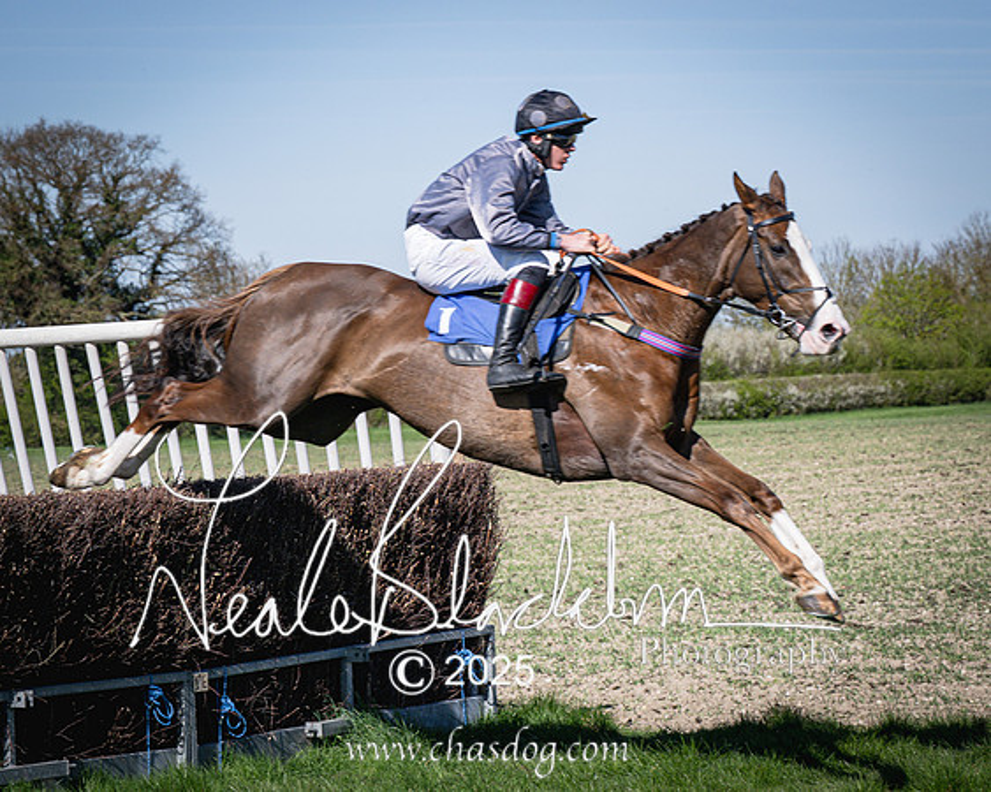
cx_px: 148
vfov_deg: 9.9
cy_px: 330
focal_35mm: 156
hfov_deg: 12.3
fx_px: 4586
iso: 200
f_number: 5
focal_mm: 70
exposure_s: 1/1600
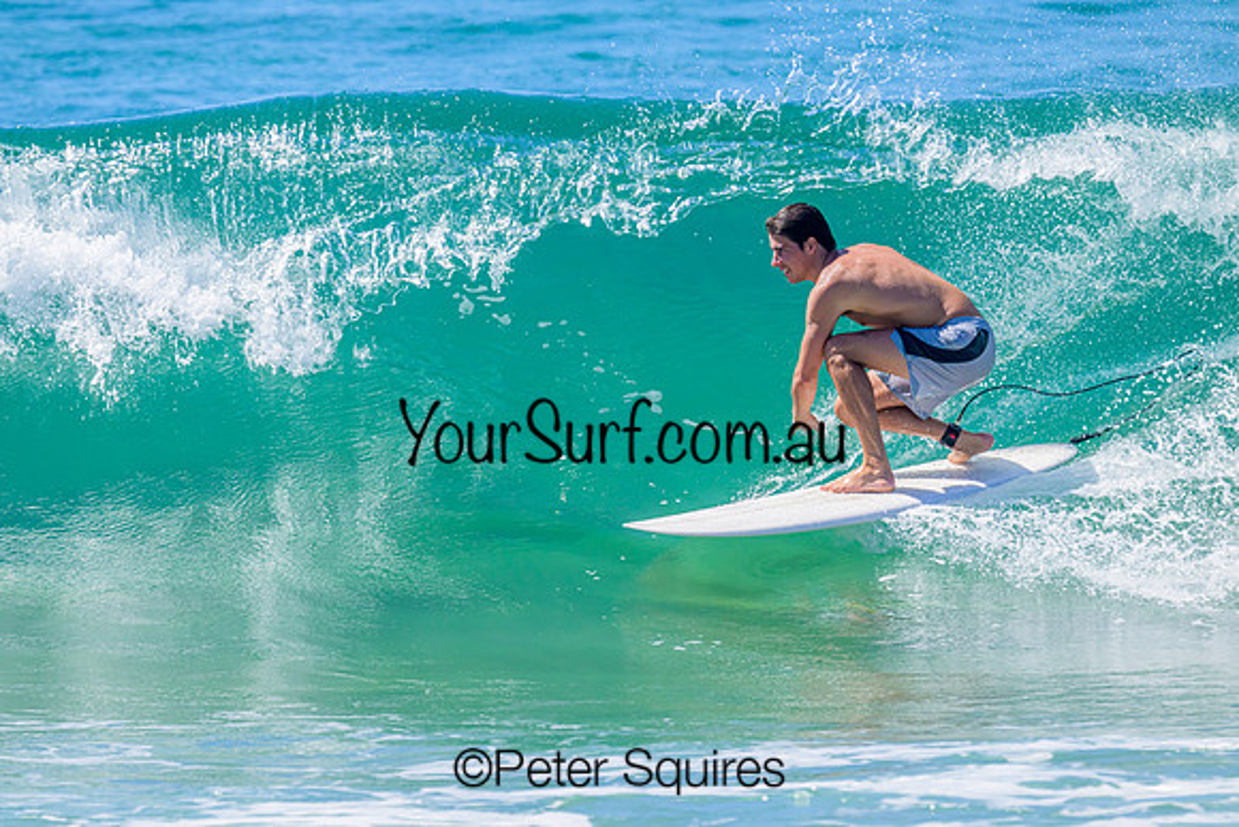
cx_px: 620
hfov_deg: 3.7
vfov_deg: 2.5
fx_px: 19277
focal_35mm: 560
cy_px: 414
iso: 1600
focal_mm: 560
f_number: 11
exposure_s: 1/2000
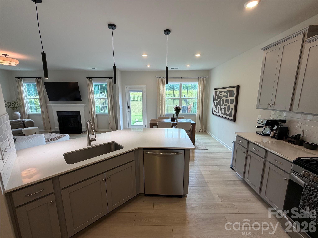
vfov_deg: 85.7
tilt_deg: -9.3
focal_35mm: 14
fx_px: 129
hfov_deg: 102.1
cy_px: 119
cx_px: 159
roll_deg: +0.7
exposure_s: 1/120
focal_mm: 2.22
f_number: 2.2
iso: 100
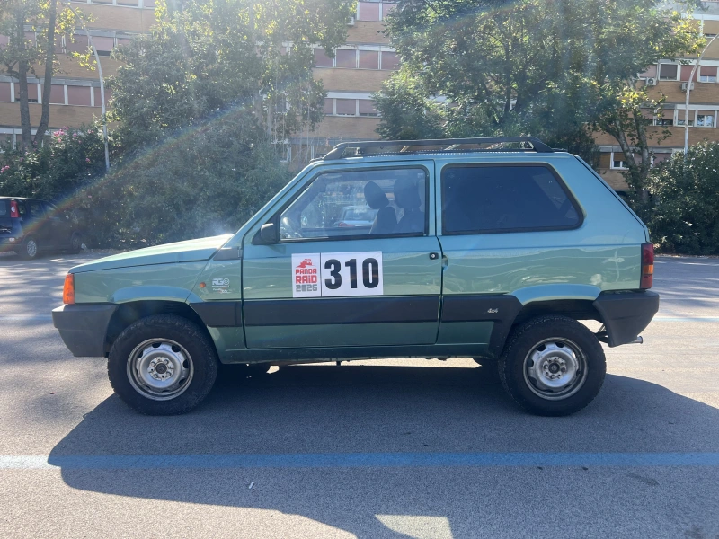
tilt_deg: -5.3
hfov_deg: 67.3
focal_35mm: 26
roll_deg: -0.3
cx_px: 360
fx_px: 540
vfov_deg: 53.1
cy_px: 270
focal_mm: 5.7
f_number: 1.5
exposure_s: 1/894
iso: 50
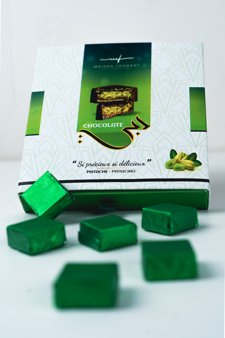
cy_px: 169
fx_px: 469
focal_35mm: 50
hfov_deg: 27.0
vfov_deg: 39.6
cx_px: 112
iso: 200
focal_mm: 50
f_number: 5
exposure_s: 1/60
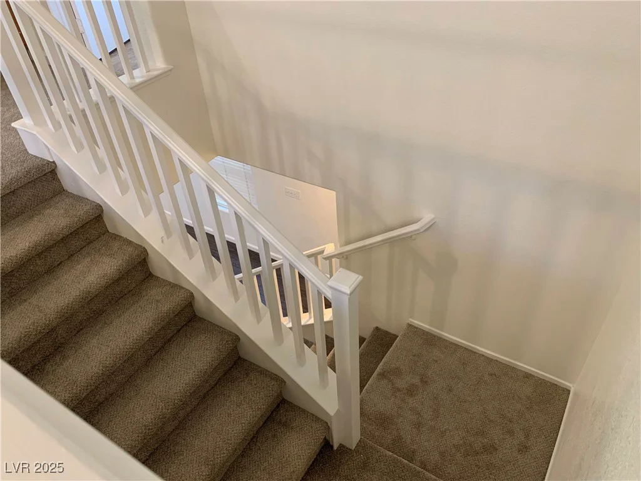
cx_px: 320
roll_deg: +4.4
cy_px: 240
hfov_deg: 67.3
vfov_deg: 53.1
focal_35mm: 26
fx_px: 481
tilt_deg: -40.2
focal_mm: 4.25
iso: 200
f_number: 1.8
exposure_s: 1/60
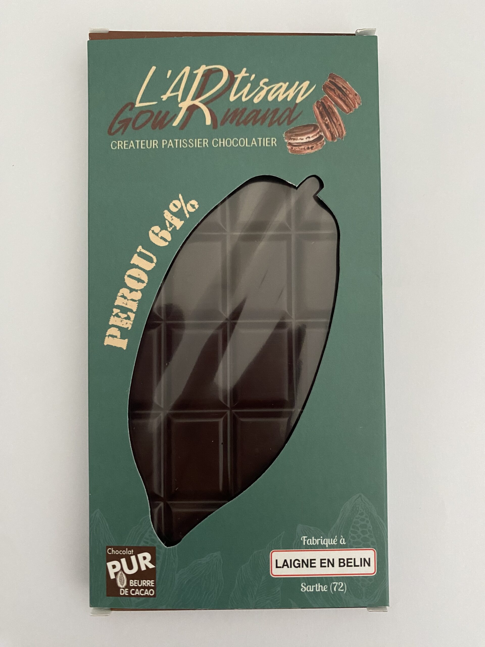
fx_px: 486
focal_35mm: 26
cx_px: 242
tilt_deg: -87.9
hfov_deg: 53.1
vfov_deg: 67.3
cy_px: 324
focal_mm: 4.25
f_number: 1.8
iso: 640
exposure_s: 1/38
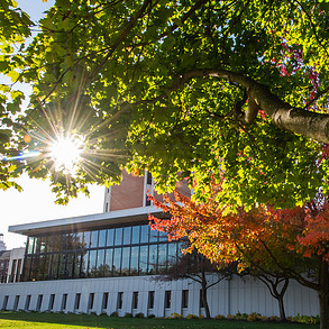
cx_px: 240
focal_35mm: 32
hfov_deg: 49.4
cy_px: 203
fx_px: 344
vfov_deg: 50.7
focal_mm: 19
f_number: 18
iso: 800
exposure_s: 1/125
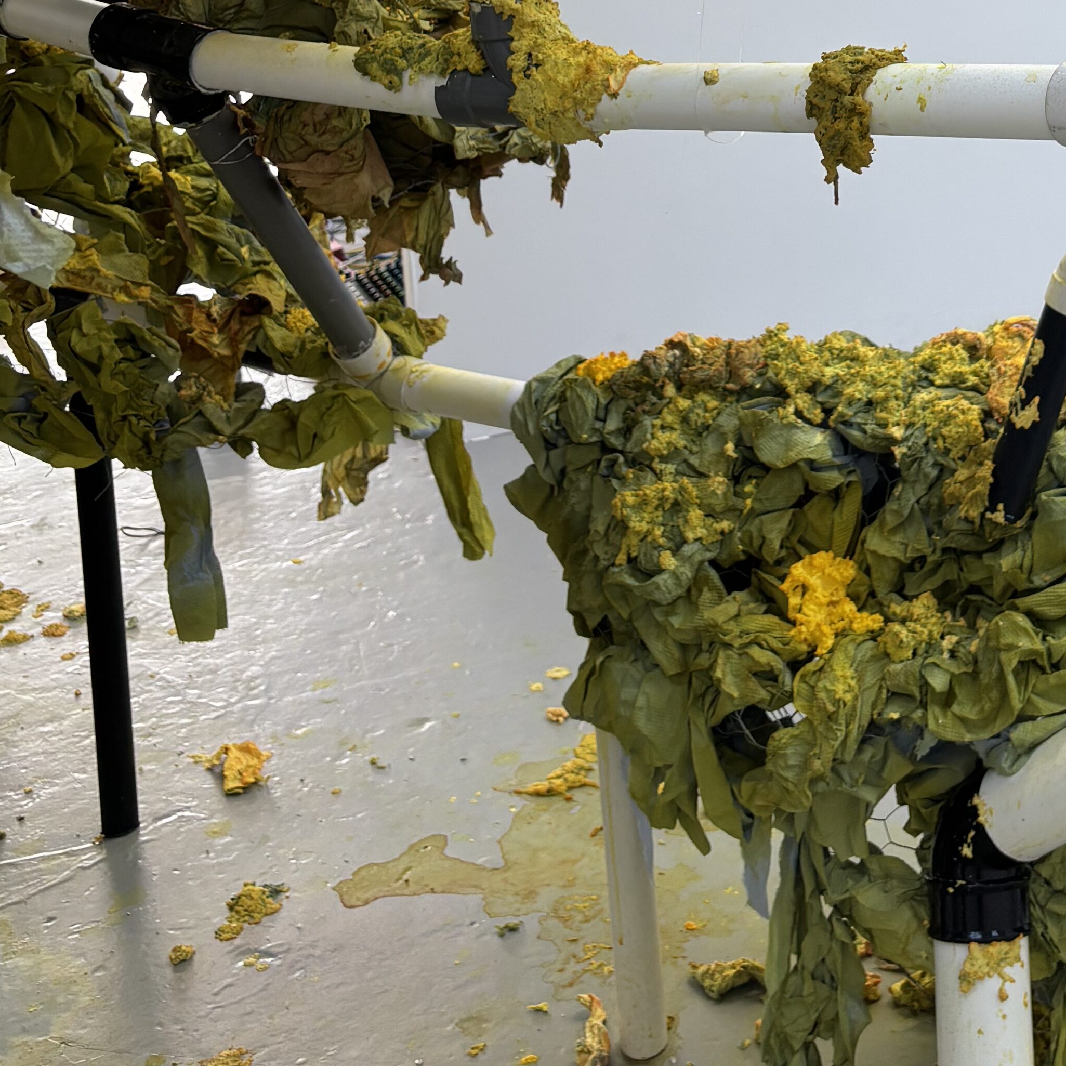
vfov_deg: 25.0
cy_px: -100
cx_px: 890
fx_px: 2230
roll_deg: +2.6
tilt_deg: -8.2
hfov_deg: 26.3
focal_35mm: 64
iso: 64
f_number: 1.6
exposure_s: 1/100
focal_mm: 5.96
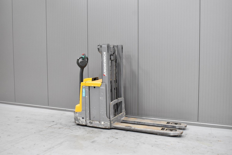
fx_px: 232
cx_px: 116
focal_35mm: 36
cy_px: 78
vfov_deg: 36.9
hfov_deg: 53.1
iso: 1600
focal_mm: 24
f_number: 5
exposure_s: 1/30
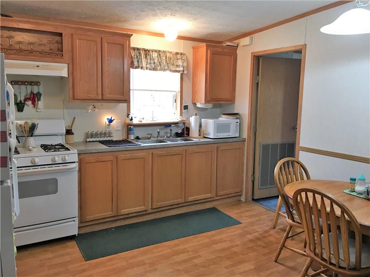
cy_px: 138
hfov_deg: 61.7
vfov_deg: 48.2
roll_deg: -0.9
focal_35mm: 29
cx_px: 185
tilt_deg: -7.7
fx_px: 310
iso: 80
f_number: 2.2
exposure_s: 1/15
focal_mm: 4.15
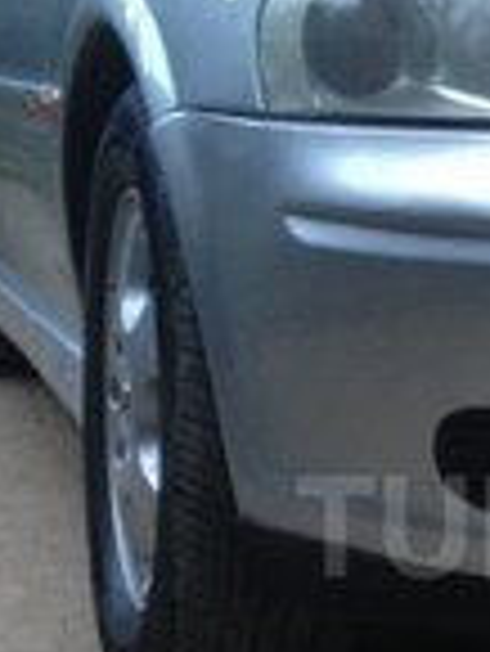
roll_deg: -2.9
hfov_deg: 12.7
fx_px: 2130
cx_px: 643
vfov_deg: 17.3
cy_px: 526
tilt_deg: -12.7
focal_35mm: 113
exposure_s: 1/20
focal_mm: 4.12
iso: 125
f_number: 2.4
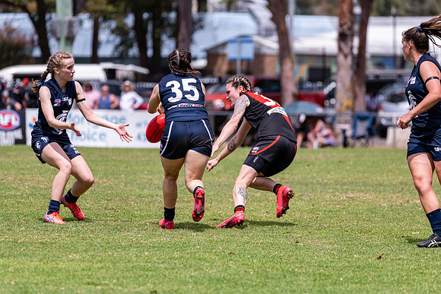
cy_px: 147
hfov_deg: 6.4
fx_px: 3921
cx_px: 220
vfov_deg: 4.3
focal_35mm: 320
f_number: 6.3
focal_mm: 320
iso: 800
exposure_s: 1/4000
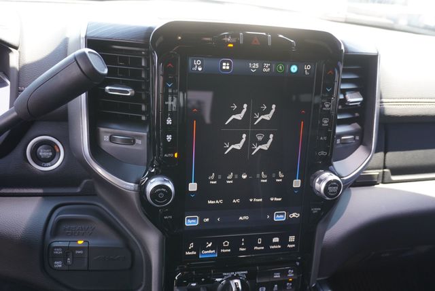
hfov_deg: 61.9
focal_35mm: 30
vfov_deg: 43.7
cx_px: 218
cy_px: 146
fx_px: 363
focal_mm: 20
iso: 250
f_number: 4
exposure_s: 1/60
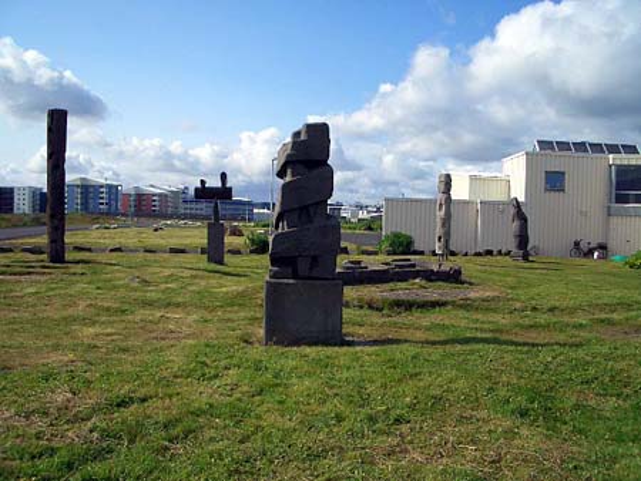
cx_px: 320
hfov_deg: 52.6
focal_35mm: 35
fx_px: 648
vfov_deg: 40.7
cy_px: 240
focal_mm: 5.8
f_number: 4.3
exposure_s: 1/800
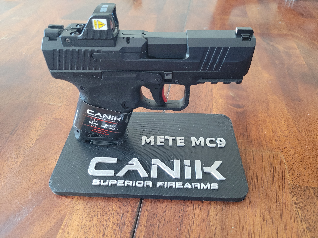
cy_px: 119
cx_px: 159
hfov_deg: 67.3
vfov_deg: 53.1
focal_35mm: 26
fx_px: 239
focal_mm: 5.4
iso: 640
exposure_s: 1/40
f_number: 1.8
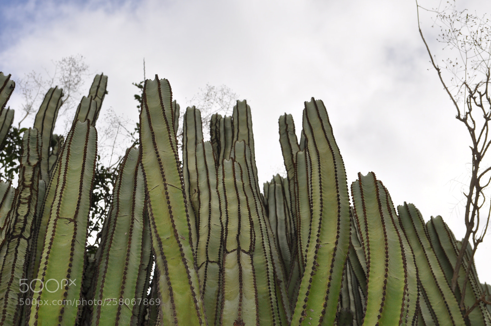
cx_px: 246
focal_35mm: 82
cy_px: 163
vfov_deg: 16.5
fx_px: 1124
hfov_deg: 24.6
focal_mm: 55
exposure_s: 1/200
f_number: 14
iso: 200
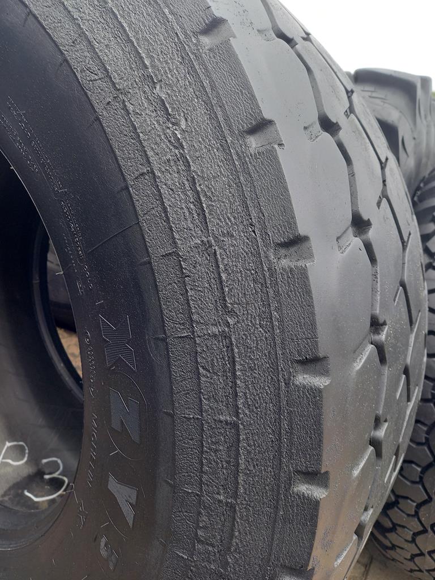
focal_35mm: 25
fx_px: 419
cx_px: 218
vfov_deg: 69.4
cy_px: 290
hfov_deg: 54.9
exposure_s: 1/100
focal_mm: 4.65
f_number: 1.8
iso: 64
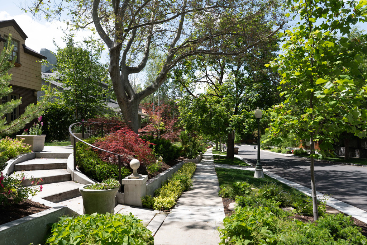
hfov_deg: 73.7
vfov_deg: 53.1
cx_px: 184
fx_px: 245
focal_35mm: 24
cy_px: 122
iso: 100
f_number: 5
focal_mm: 24
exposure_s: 1/400
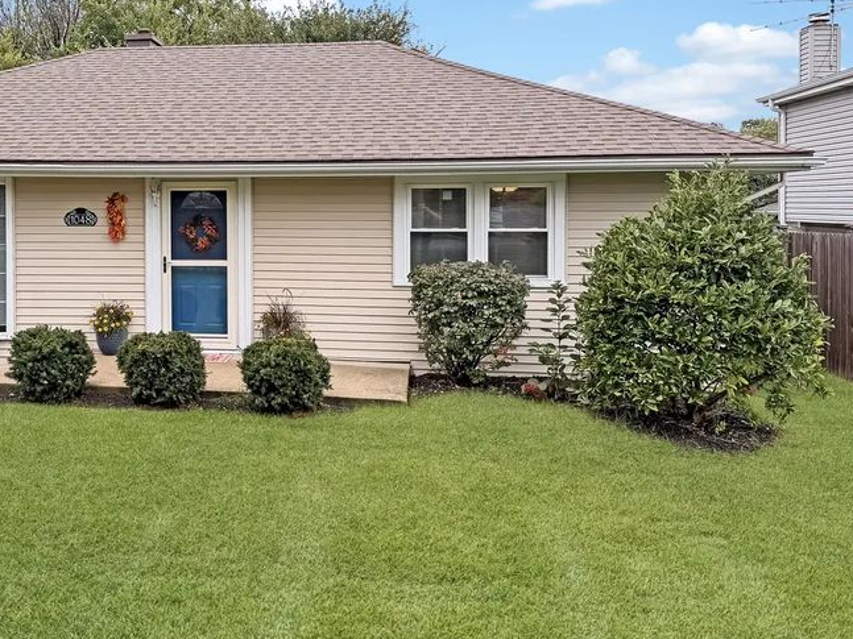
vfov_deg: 37.7
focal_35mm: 38
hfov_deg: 47.8
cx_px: 258
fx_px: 936
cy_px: 312
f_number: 1.78
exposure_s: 1/813
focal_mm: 6.76
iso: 80
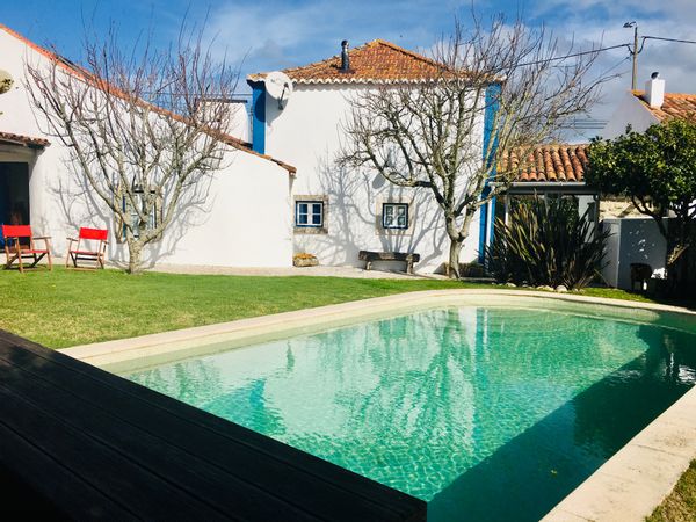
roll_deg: -2.0
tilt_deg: -4.5
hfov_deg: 61.7
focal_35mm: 29
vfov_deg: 48.2
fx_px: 583
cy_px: 261
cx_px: 348
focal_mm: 4.15
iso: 25
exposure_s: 1/5128
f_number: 2.2
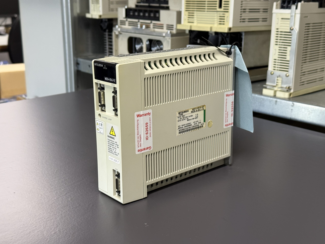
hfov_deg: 39.7
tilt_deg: -16.4
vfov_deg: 30.3
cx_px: 162
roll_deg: -0.4
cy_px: 122
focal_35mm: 48
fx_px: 451
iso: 160
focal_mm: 6.76
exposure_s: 1/50
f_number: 1.78
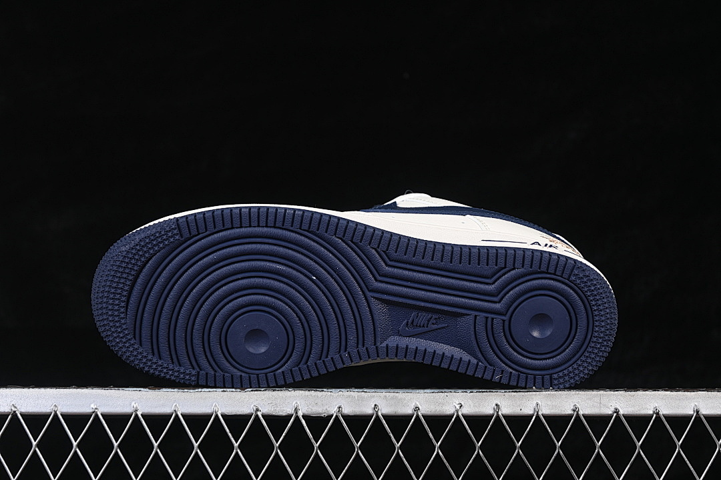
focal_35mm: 75
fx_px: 1502
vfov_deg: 18.2
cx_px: 360
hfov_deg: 27.0
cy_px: 240
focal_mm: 50
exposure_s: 1/60
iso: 160
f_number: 6.3
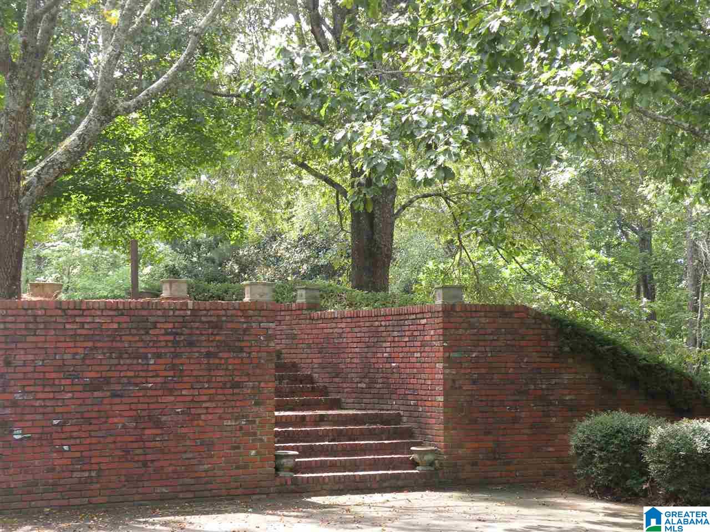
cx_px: 355
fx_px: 1559
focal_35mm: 76
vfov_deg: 19.4
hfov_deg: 25.7
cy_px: 266
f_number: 4
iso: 65
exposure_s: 1/59.7
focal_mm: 13.4
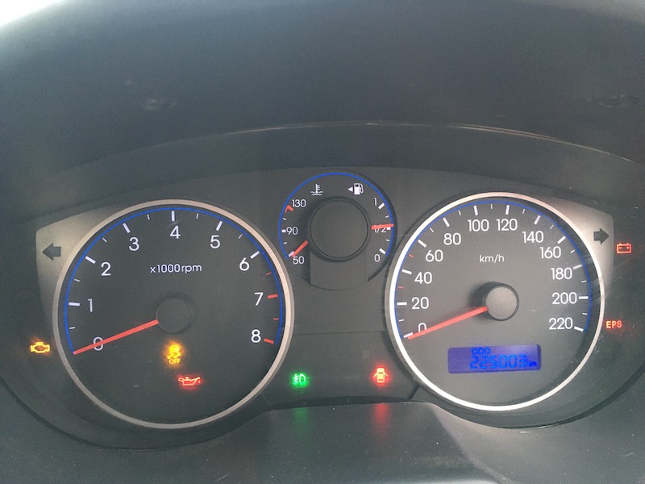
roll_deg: +1.1
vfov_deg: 48.2
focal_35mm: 29
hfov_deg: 61.7
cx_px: 322
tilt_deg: -21.9
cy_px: 242
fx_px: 540
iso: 200
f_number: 2.2
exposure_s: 1/33
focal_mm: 4.15
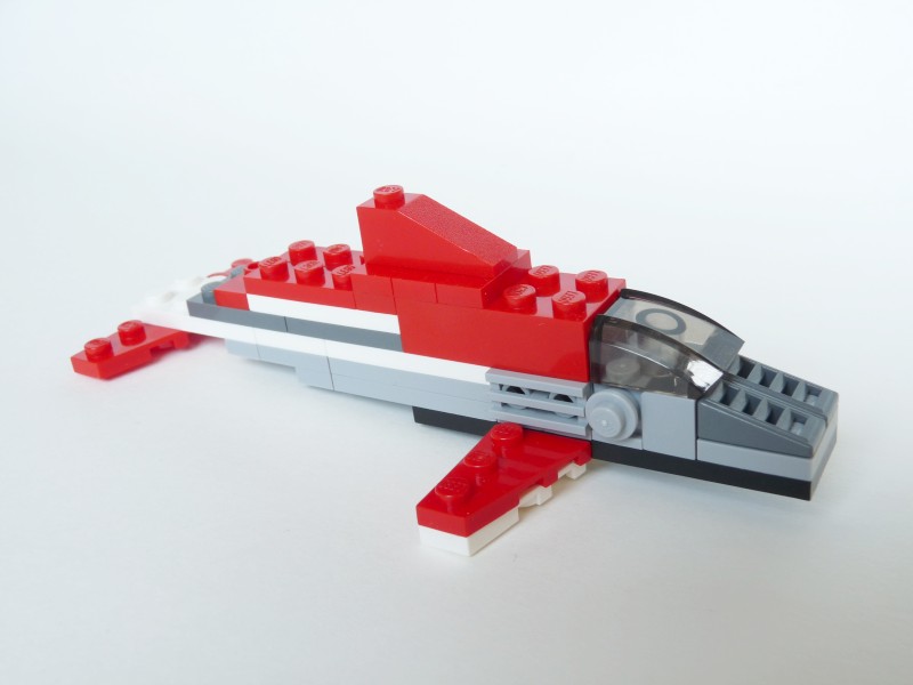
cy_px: 342
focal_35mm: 37
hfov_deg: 50.1
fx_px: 976
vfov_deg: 38.7
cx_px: 456
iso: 100
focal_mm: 6.6
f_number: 5
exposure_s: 1/13
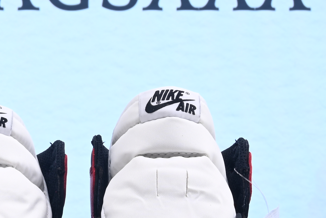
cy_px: 168
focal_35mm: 144
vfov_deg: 9.5
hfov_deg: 14.1
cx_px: 17
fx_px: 1304
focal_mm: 38
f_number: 16
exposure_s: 1/2
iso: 100
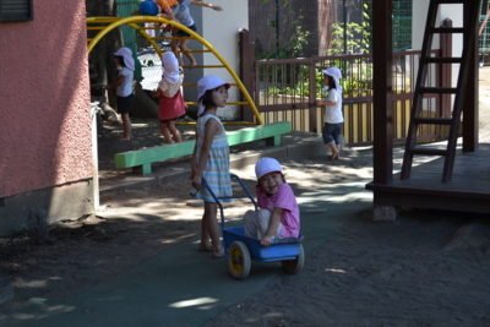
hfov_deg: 24.6
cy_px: 164
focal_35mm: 82
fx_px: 1123
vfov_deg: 16.6
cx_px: 245
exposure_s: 1/125
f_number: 5.6
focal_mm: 55
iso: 220
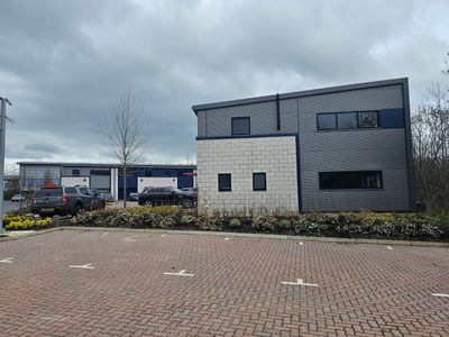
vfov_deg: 58.9
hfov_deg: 73.9
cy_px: 168
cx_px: 224
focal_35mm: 23
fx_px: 298
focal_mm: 6.3
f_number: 1.7
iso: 10
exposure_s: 1/435
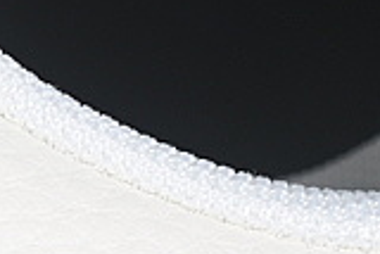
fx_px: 5335
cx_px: -428
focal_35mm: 505
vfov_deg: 2.7
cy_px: 693
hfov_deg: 4.0
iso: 160
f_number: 7.1
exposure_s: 1/80
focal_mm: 50
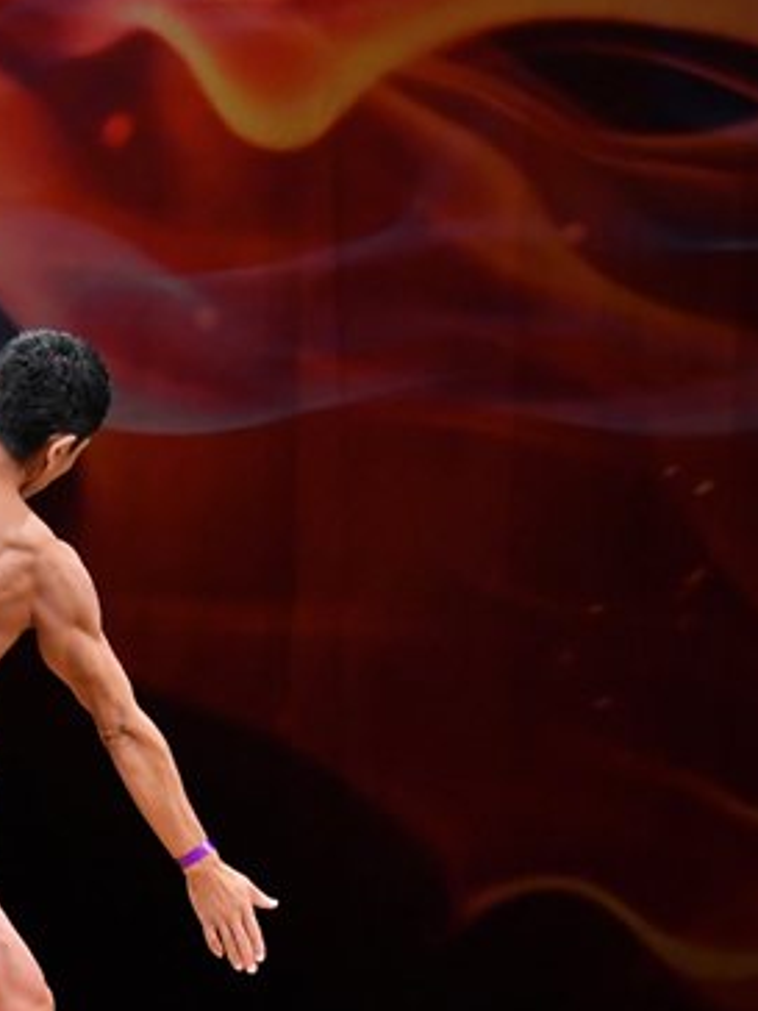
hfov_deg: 3.6
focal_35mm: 413
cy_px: 686
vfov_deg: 4.8
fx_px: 12058
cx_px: -210
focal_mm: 135
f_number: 5.6
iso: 4000
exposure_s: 1/400
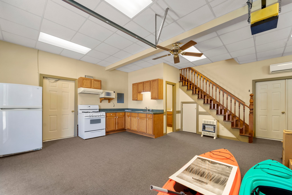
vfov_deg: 81.2
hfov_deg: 104.3
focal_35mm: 14
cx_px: 146
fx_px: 114
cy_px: 98
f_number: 8
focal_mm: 14
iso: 320
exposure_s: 1/6
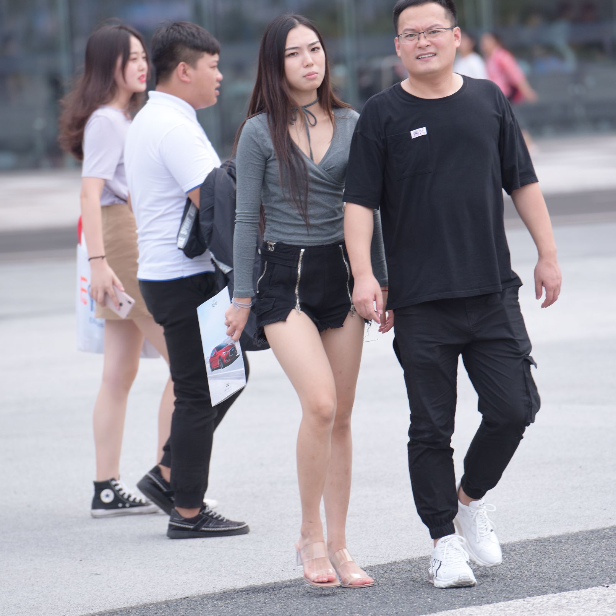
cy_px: 291
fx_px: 5154
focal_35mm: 256
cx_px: 307
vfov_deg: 6.8
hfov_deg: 6.8
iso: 560
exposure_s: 1/800
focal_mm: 200
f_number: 4
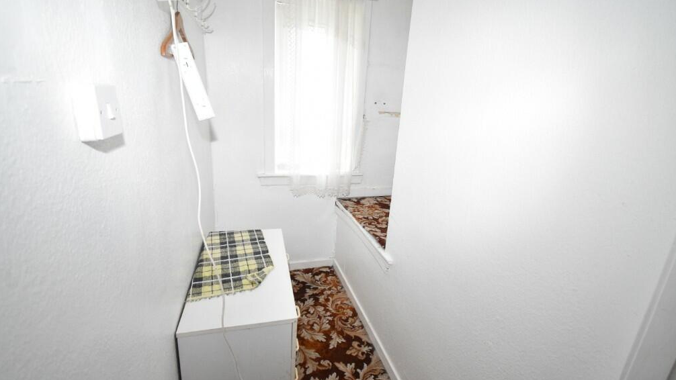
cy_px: 182
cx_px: 341
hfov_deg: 99.4
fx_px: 287
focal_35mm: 16
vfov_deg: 67.1
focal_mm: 10
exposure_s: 1/125
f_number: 4.5
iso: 2000
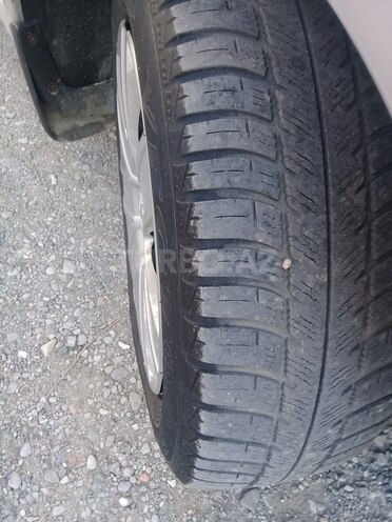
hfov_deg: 45.4
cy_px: 261
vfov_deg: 58.4
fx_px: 468
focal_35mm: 31
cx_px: 196
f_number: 2.2
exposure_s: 1/100
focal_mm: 3.3
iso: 64
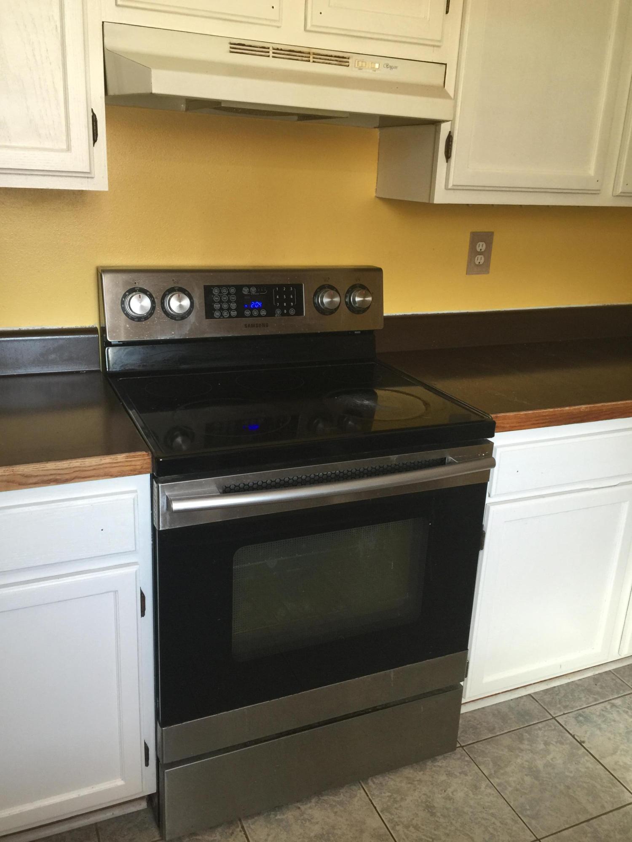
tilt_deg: -18.2
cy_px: 421
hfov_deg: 48.2
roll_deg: -2.6
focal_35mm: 29
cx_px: 316
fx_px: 706
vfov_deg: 61.7
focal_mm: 4.15
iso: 50
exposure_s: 1/15
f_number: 2.2
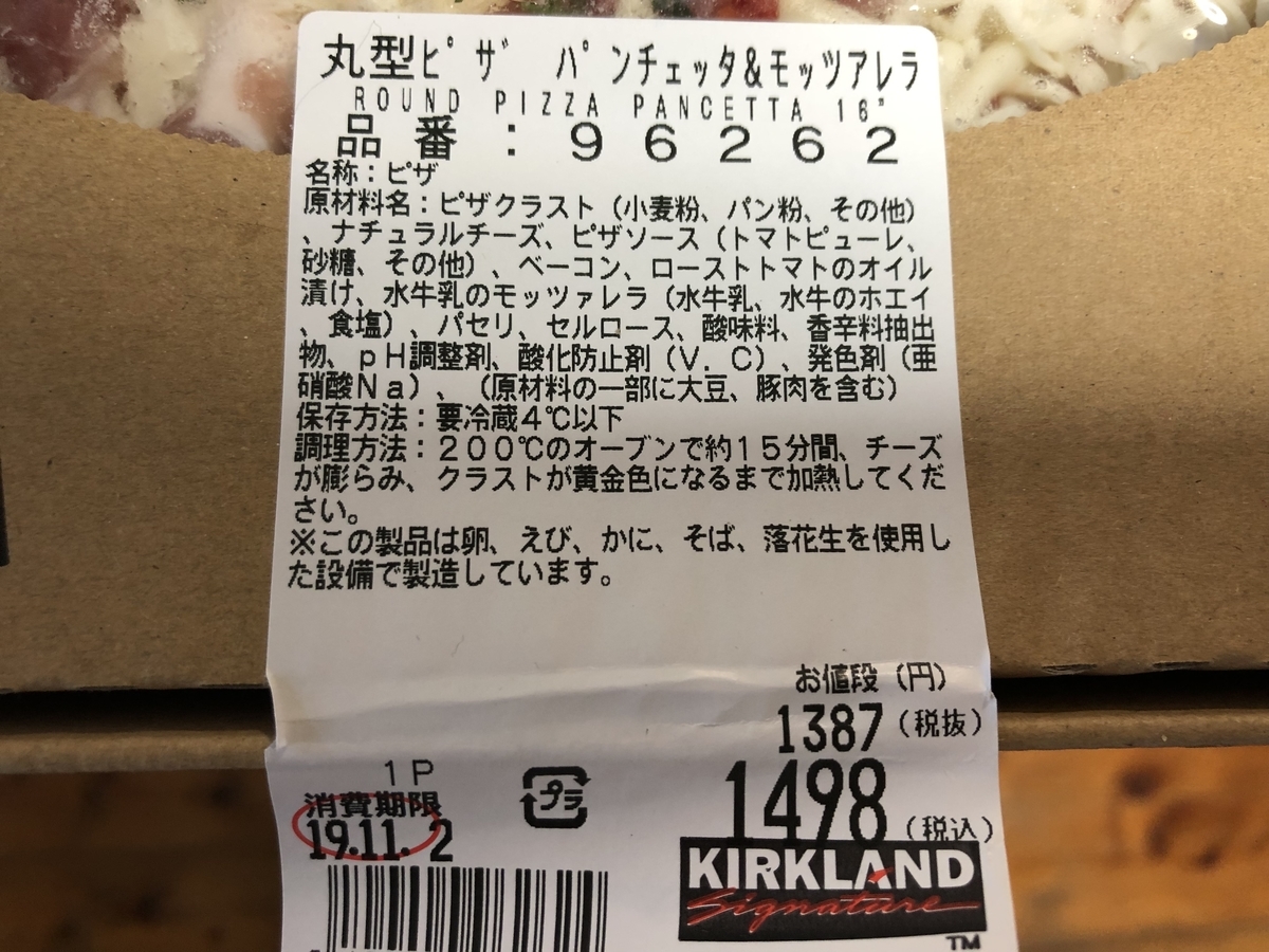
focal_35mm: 28
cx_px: 634
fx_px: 1026
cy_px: 476
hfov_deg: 63.4
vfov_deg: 49.7
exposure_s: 1/15
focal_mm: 3.99
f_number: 1.8
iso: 40
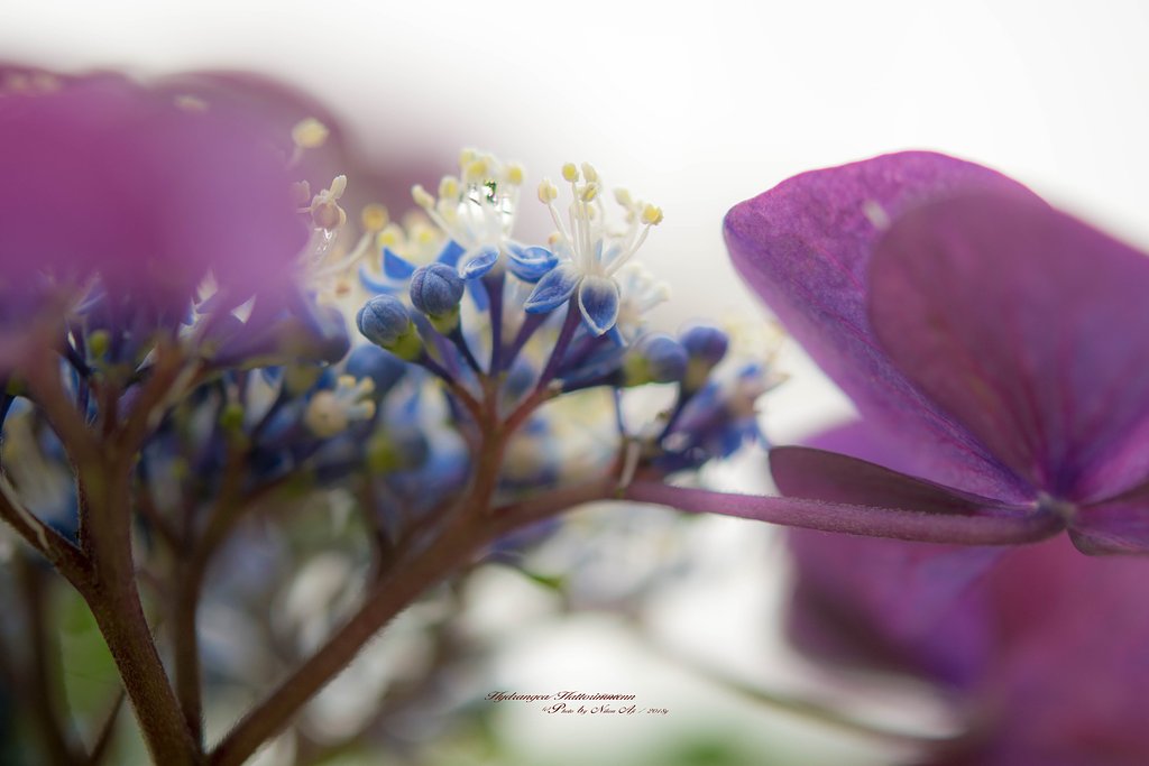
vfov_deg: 15.2
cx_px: 574
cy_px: 383
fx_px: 2873
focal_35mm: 90
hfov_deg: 22.6
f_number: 3.2
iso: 100
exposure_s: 1/250
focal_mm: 60
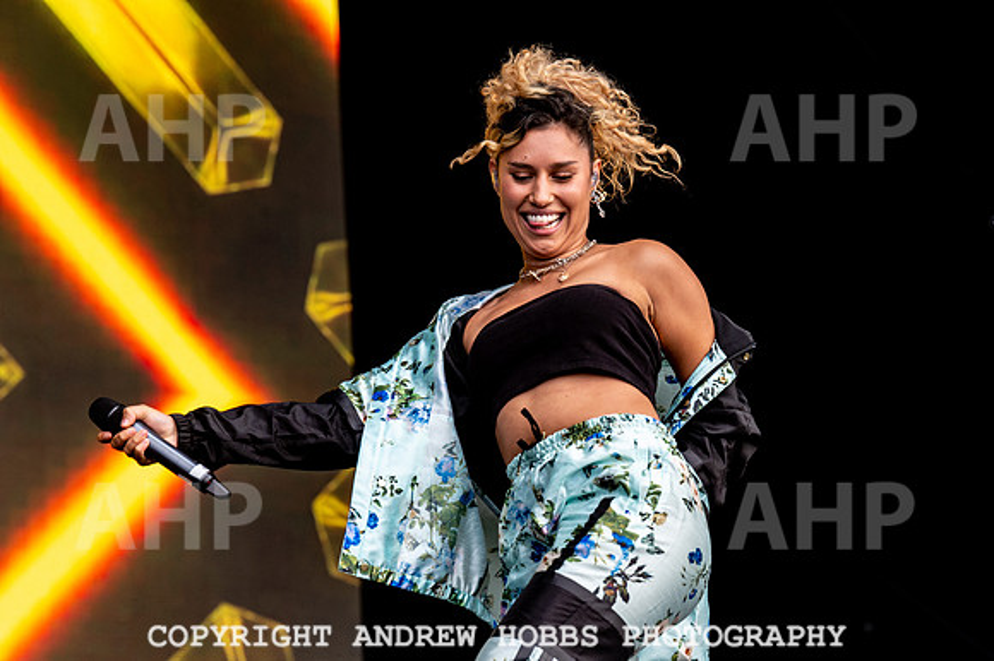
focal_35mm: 173
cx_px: 521
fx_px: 4769
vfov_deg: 7.9
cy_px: 346
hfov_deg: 11.9
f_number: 5.6
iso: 1000
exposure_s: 1/800
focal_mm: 165
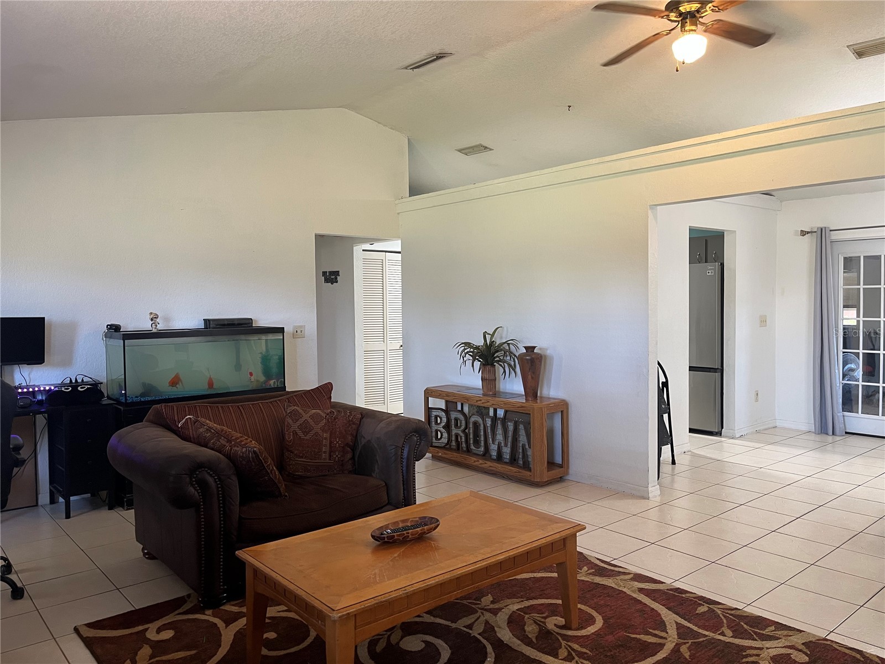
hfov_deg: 67.3
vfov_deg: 53.1
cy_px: 332
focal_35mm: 26
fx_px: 665
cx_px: 442
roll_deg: +1.9
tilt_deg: -1.5
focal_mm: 5.1
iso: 160
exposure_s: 1/60
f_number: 1.6
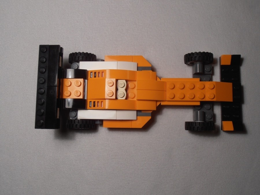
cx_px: 130
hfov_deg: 50.1
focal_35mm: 37
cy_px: 98
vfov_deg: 38.7
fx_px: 278
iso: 80
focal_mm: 6.61
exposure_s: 1/60
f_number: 3.9
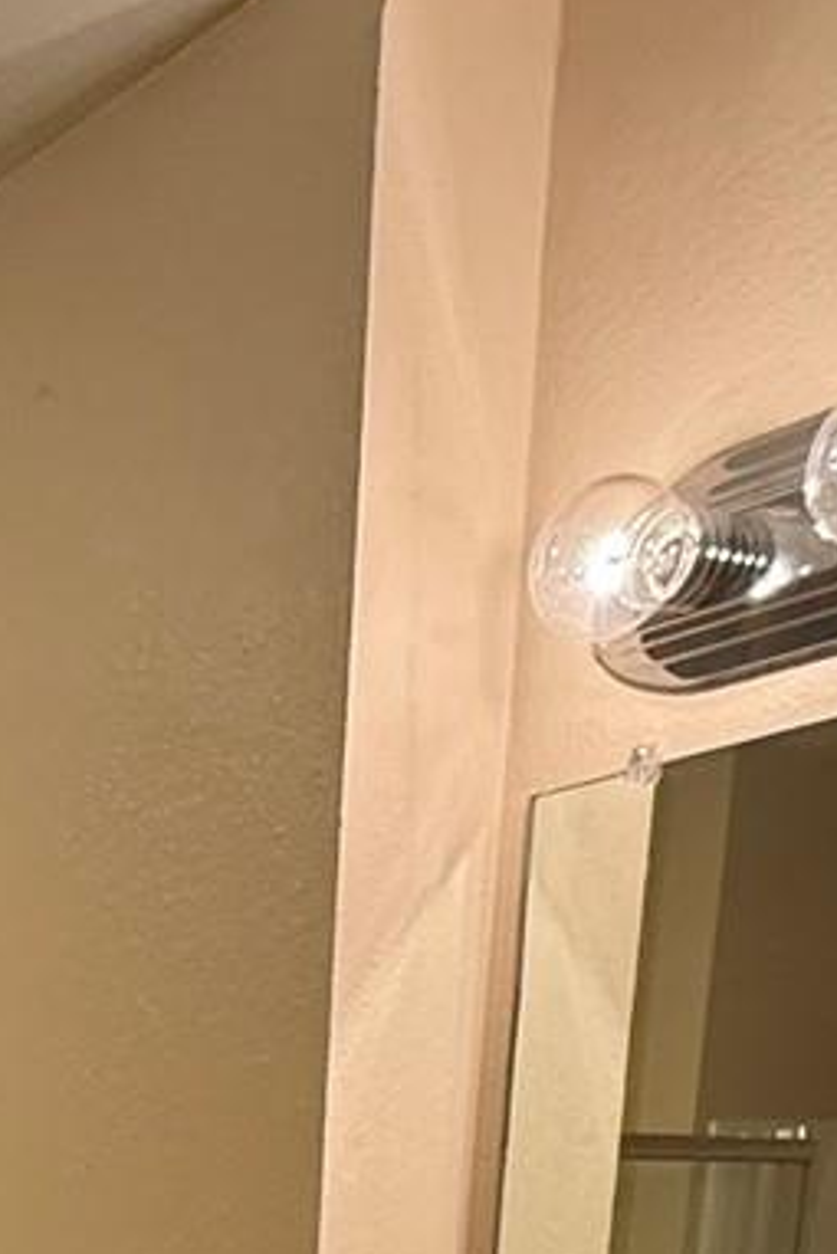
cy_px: 1930
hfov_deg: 19.0
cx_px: -492
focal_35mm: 61
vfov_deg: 24.6
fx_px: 2125
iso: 200
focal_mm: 2.22
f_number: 2.2
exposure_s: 1/120
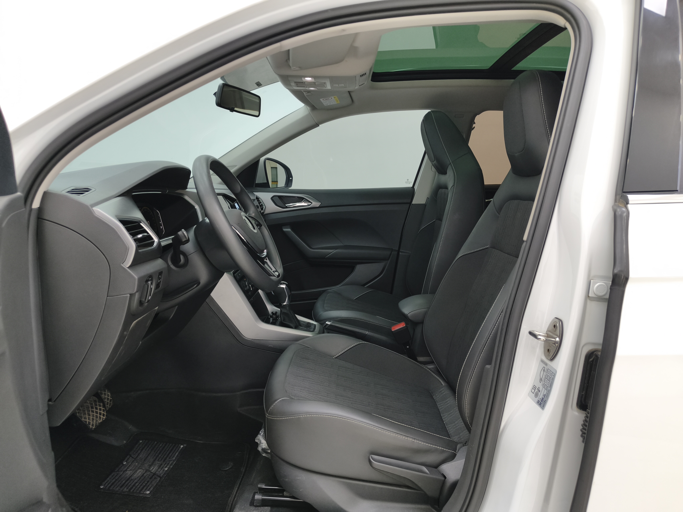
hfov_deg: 73.9
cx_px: 342
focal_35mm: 23
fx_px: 454
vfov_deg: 58.9
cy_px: 256
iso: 125
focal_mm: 5.56
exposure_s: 1/53.3
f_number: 1.88
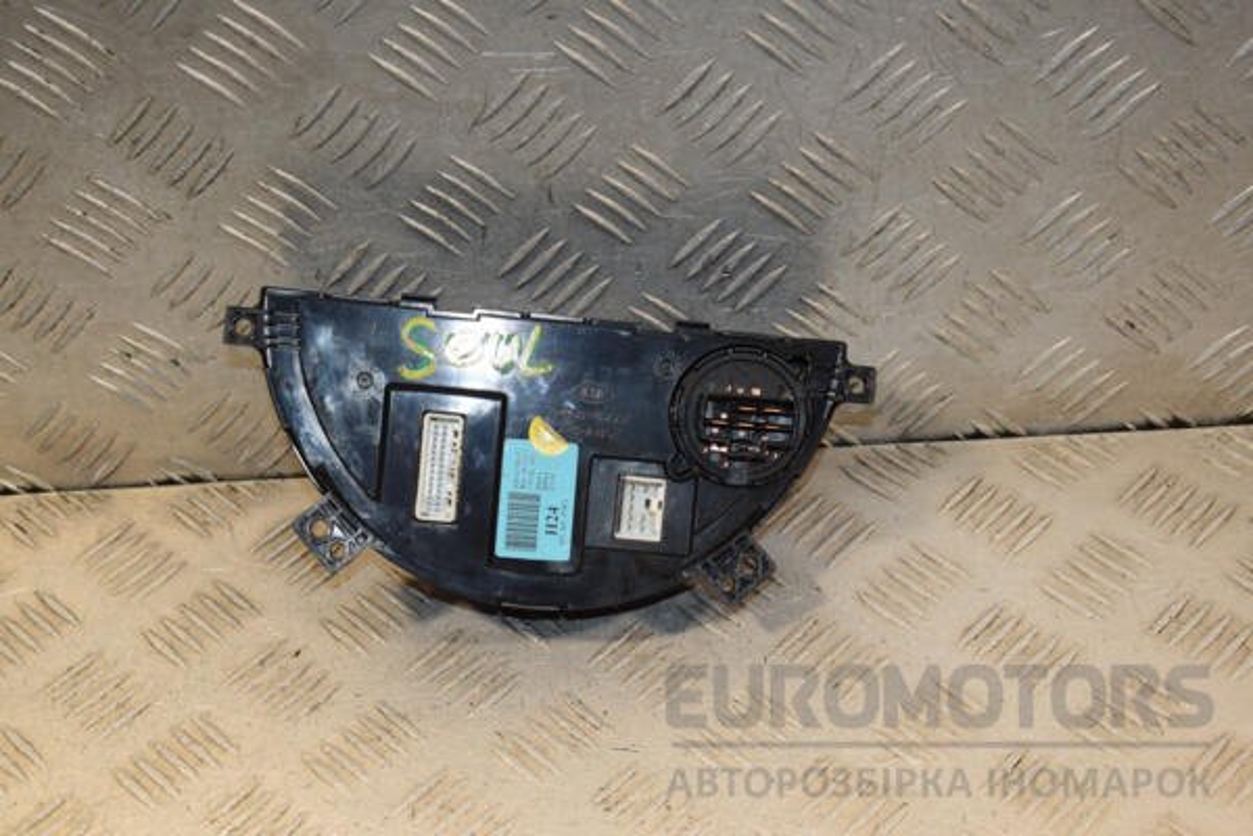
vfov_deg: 21.6
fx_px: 2193
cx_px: 626
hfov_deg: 31.9
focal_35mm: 63
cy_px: 418
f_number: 7.1
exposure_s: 1/200
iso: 800
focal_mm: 42
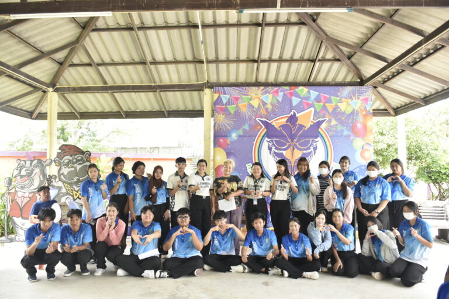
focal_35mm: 27
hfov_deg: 67.4
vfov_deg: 47.9
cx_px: 224
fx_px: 337
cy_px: 150
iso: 800
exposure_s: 1/320
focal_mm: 18
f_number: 3.5
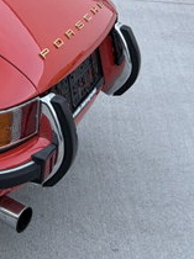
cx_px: -122
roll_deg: -1.7
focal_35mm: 127
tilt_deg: -12.1
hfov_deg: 11.1
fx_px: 951
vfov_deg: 15.2
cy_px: -5
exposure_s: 1/108
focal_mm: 5.96
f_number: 1.6
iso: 125
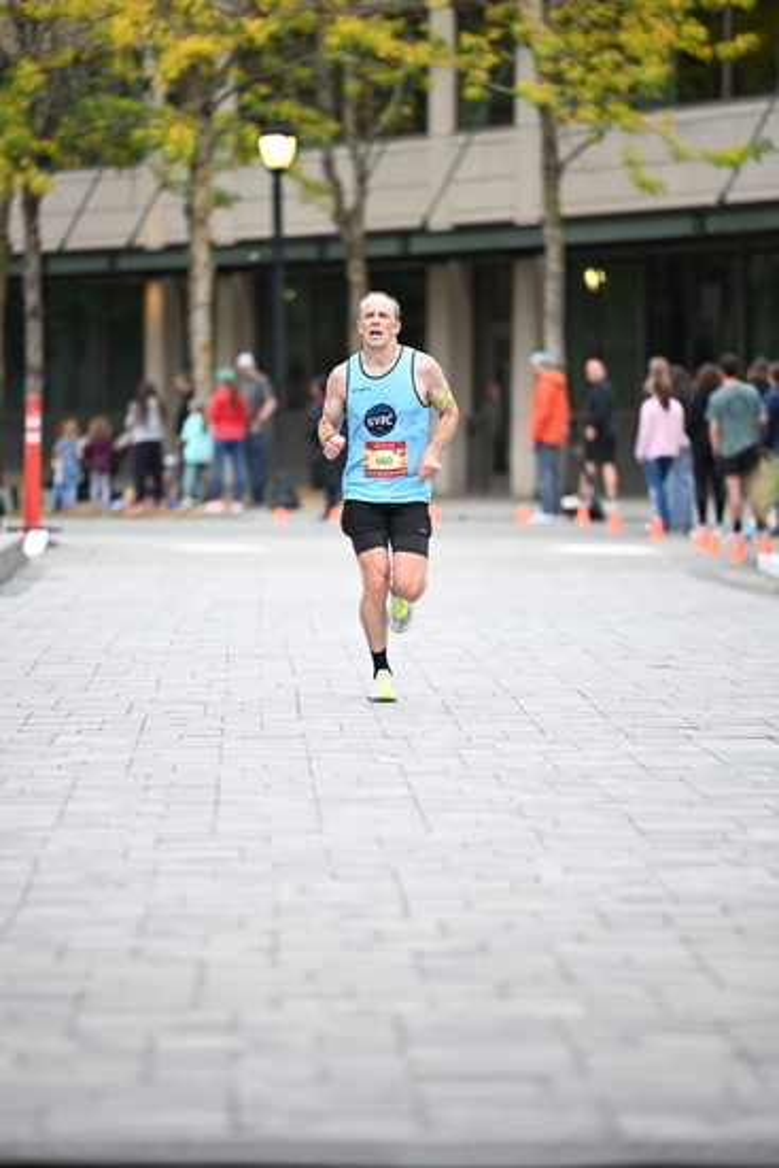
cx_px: 390
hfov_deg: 6.9
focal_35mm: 200
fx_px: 6487
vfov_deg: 10.3
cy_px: 584
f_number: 2.8
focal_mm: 200
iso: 1600
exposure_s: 1/1000
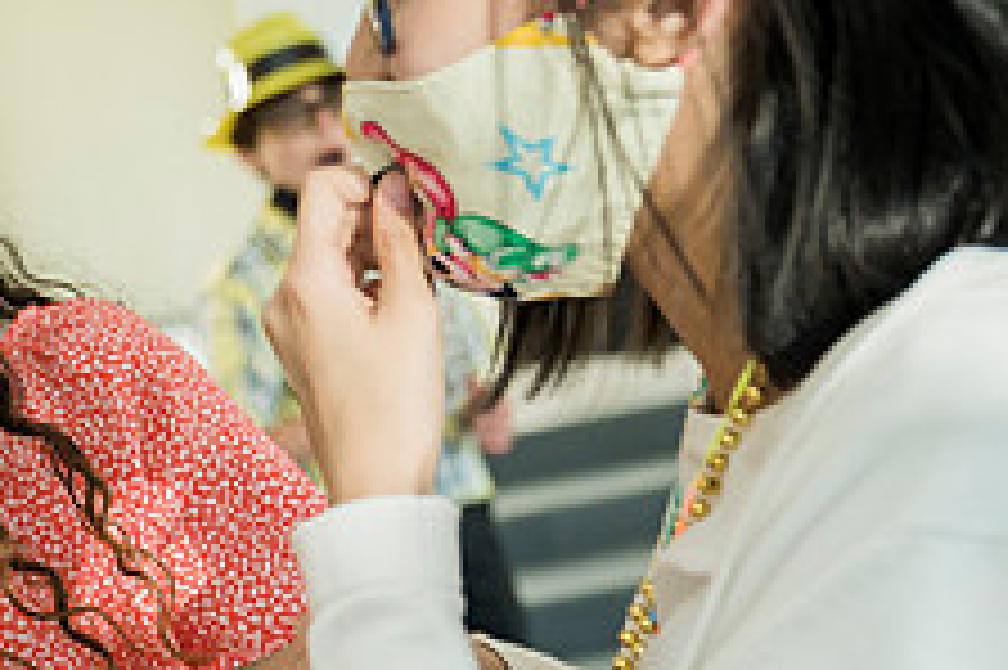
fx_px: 2826
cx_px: -216
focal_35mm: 101
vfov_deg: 13.5
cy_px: 501
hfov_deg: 19.0
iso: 1250
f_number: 3.5
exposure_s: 1/200
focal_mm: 39
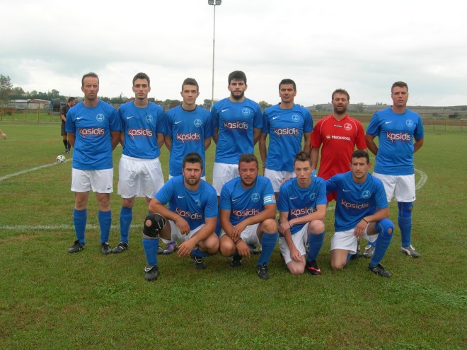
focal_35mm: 41
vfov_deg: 35.1
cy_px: 175
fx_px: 553
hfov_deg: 45.8
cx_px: 234
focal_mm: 8.5
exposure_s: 1/105
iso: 50
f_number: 4.9
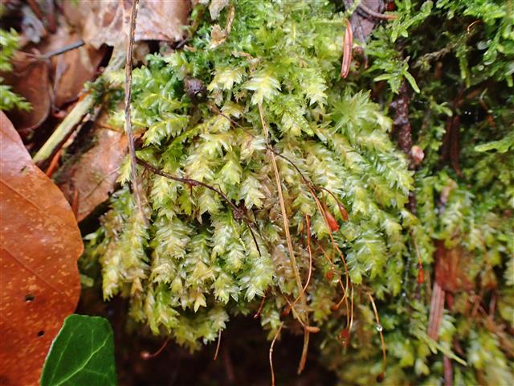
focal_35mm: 30
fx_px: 445
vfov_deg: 46.8
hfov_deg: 60.0
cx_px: 257
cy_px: 193
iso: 500
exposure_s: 1/125
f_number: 2.3
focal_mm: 5.5
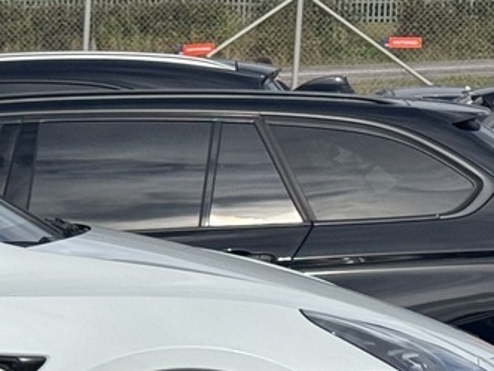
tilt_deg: -5.7
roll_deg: +0.4
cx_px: -376
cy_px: 426
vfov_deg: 7.1
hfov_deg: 9.1
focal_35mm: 208
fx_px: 2968
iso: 64
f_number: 1.78
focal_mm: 6.76
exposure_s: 1/4608
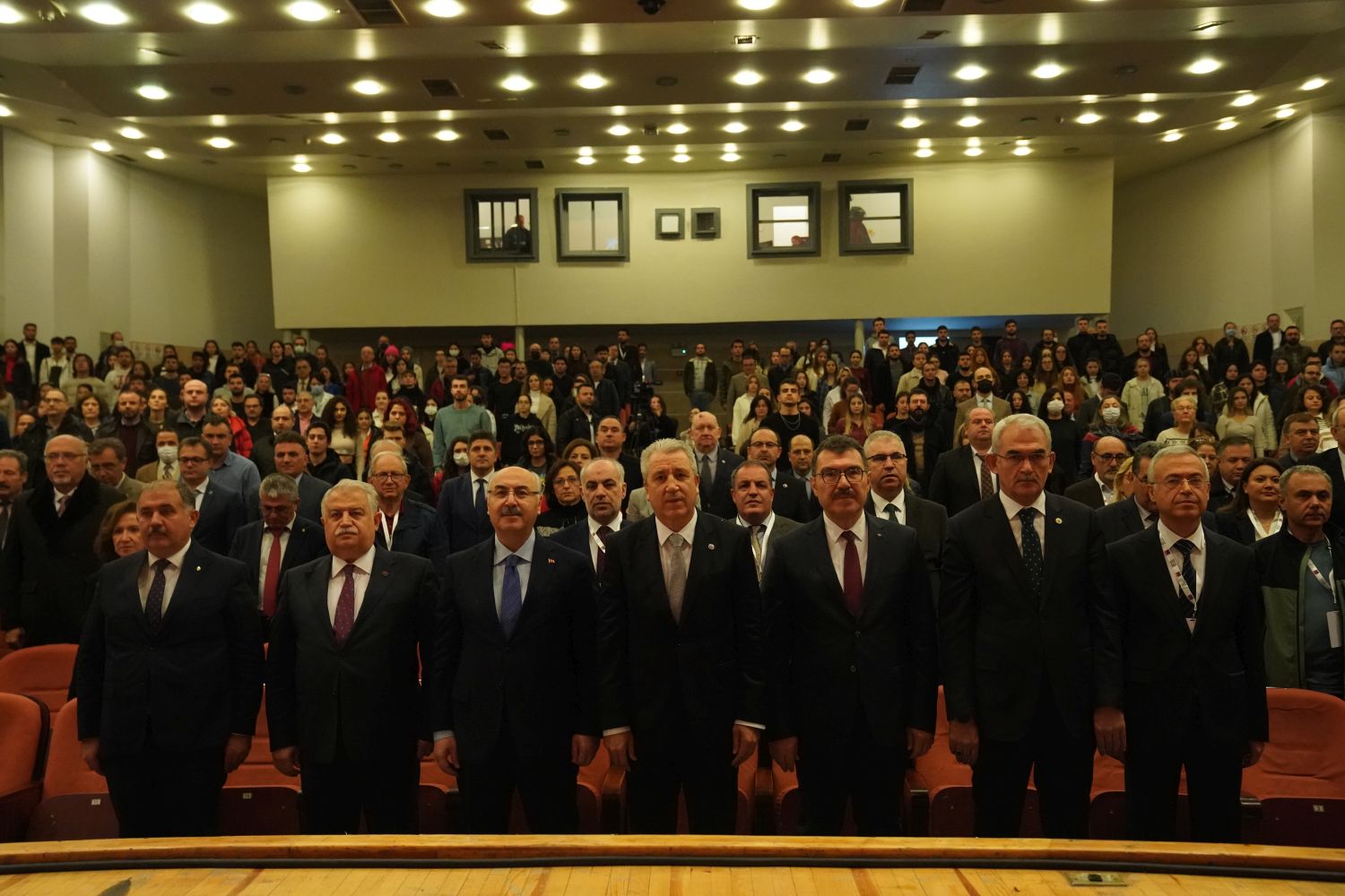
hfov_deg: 58.7
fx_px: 1195
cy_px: 448
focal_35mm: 32
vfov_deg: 41.1
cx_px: 672
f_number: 3.5
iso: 8000
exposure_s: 1/80
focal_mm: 32
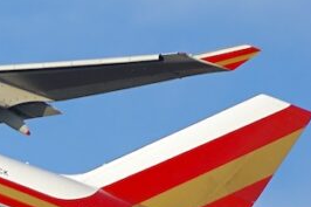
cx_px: -195
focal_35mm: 771
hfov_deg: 2.7
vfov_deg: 1.8
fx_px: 6656
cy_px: 114
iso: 100
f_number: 2.8
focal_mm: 200
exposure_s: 1/1600
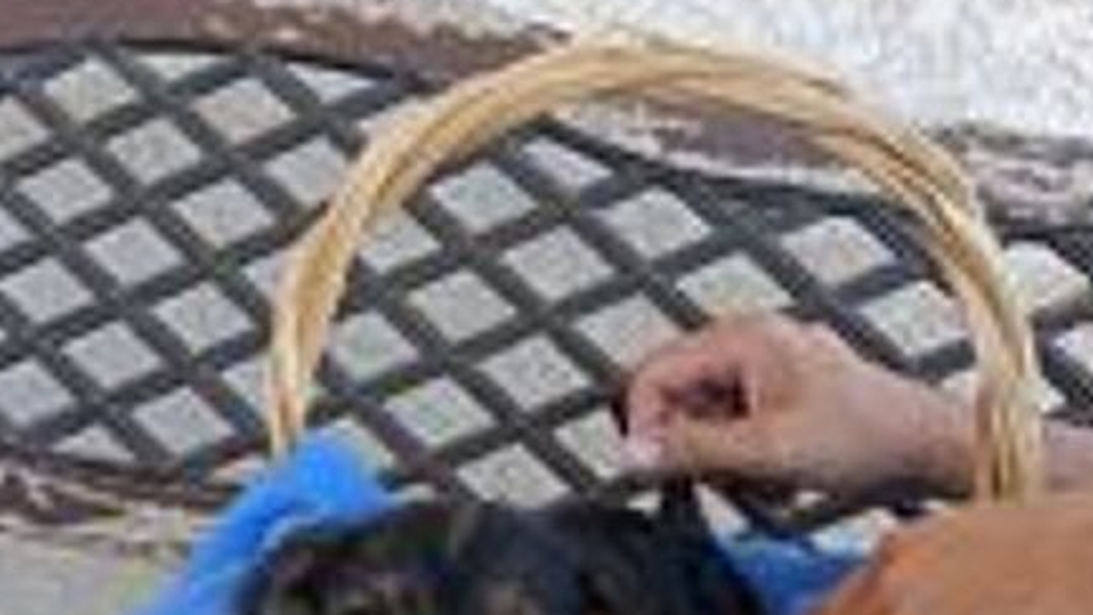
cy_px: 671
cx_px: 539
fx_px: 1217
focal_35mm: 42
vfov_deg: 26.2
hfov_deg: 48.4
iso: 80
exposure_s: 1/120
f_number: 1.8
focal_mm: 3.98
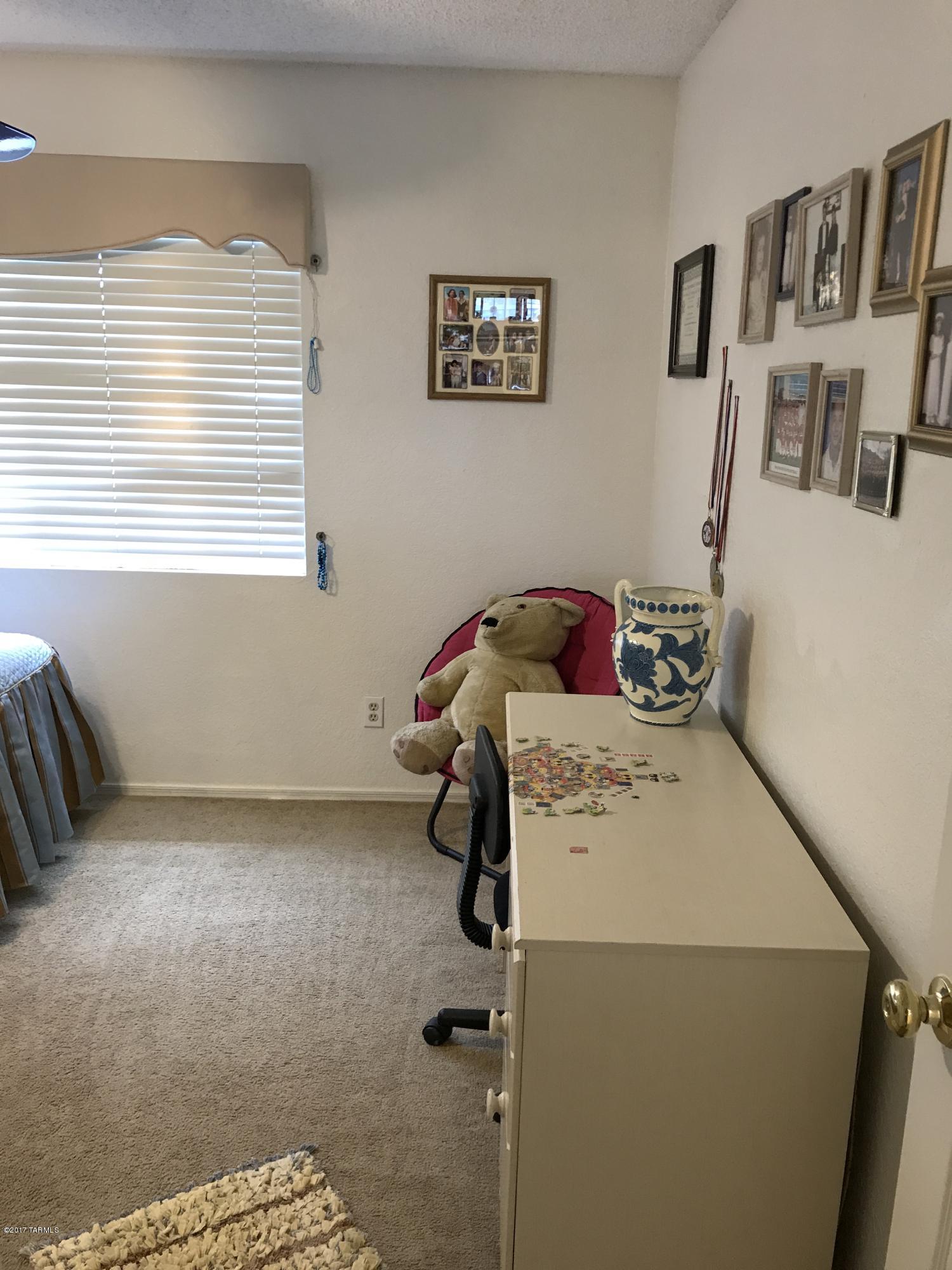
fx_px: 1027
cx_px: 476
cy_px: 635
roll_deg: -0.4
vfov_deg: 63.4
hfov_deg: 49.7
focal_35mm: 28
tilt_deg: -13.2
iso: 40
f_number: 1.8
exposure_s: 1/20
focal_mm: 3.99
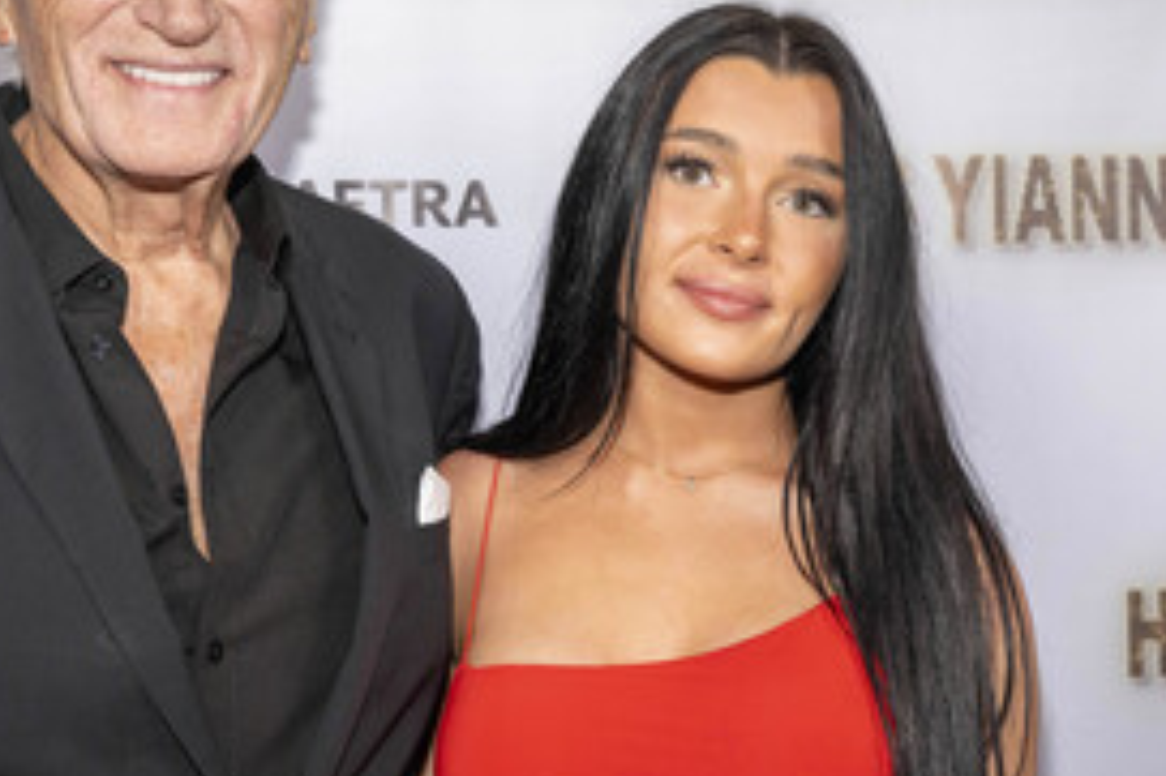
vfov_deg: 20.0
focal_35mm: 68
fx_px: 2201
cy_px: 317
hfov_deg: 29.5
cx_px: 392
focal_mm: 41
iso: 640
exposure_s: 1/200
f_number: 6.3
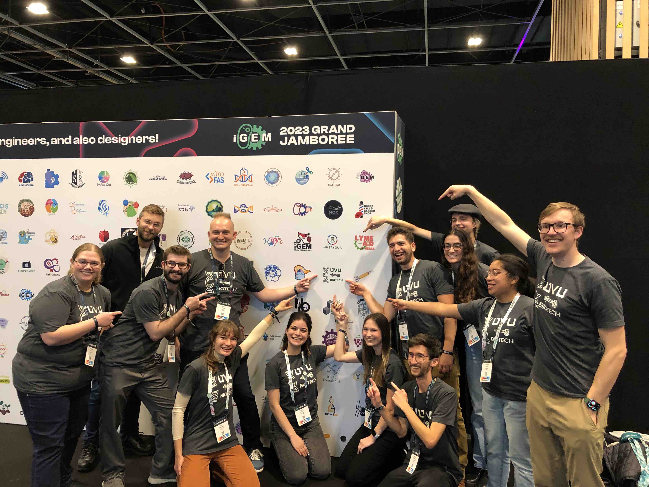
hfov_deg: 63.4
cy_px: 244
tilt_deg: -1.5
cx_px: 324
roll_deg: +0.1
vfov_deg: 49.7
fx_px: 525
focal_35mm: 28
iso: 80
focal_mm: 4
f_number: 1.8
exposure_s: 1/15
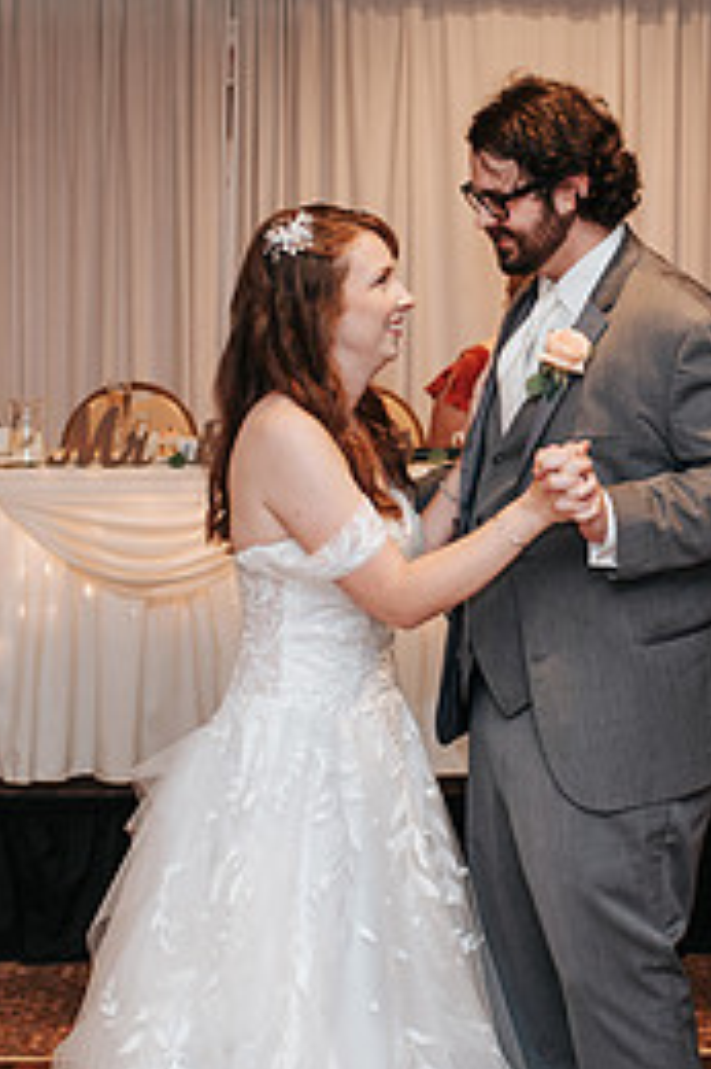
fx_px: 2699
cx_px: 487
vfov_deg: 22.4
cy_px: 460
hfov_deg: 15.0
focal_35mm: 91
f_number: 2.8
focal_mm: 35
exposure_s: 1/160
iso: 1000
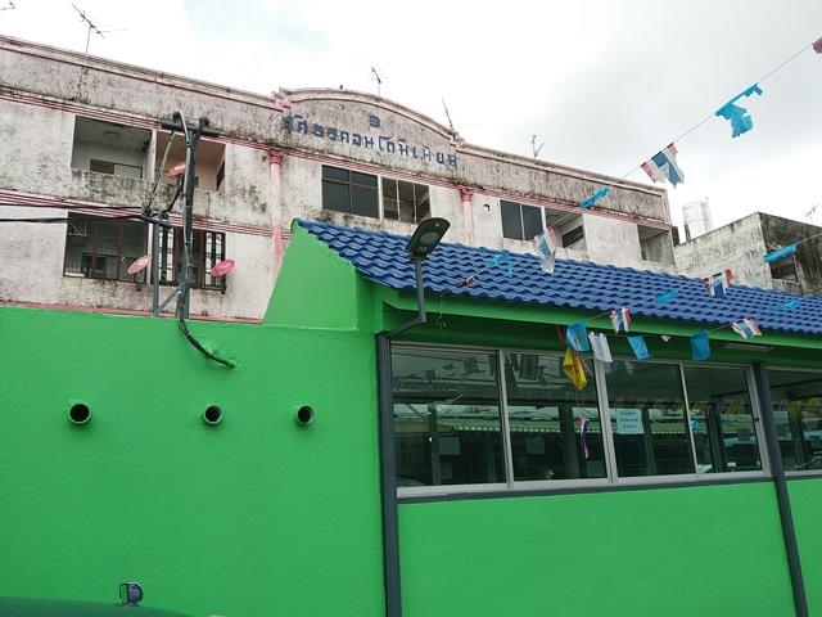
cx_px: 411
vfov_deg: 51.4
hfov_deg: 65.3
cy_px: 308
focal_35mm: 27
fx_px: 641
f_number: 1.9
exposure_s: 1/697
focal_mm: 3.7
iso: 40
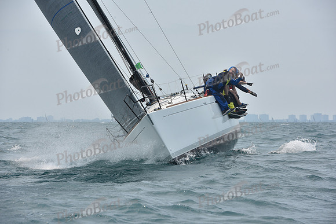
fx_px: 1867
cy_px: 112
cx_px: 168
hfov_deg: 10.3
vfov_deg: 6.9
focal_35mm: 200
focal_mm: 200
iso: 250
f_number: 11
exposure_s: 1/800
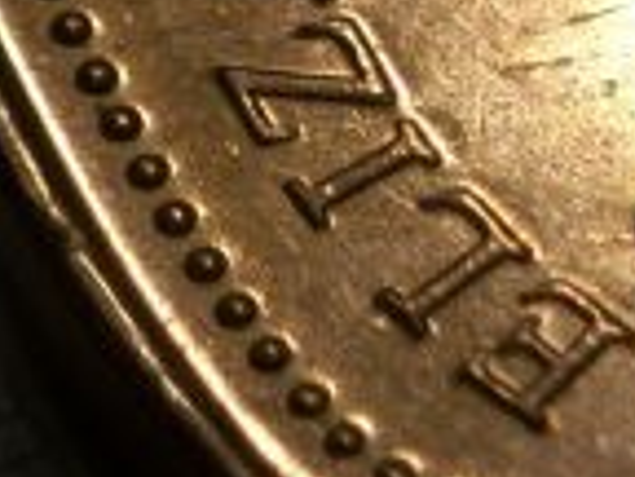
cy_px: -243
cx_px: 1248
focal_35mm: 291
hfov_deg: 6.6
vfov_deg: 5.1
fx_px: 5338
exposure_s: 1/100
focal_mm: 11.6
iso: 69
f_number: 3.8
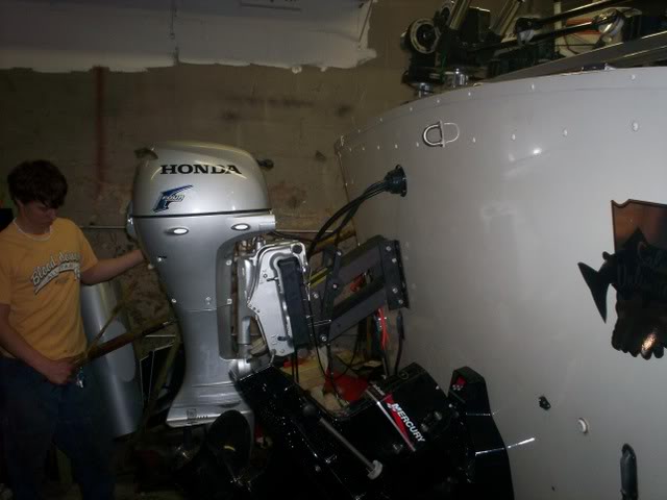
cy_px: 250
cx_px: 334
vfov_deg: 39.7
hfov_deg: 51.4
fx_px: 694
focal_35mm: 36
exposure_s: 1/60
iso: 140
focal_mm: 6
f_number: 4.5
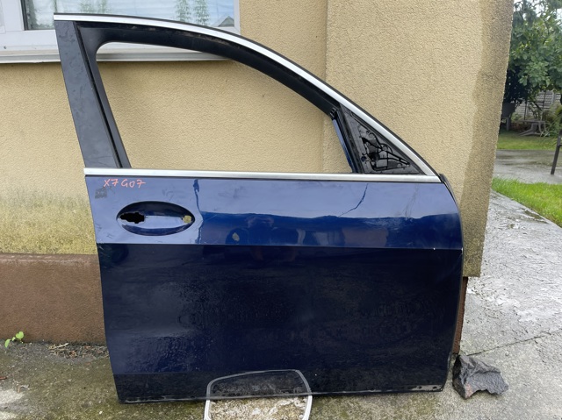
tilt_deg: -15.4
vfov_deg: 54.8
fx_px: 406
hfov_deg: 69.4
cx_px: 281
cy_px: 210
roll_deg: +0.5
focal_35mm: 25
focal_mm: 5.1
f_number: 1.6
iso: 32
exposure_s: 1/331
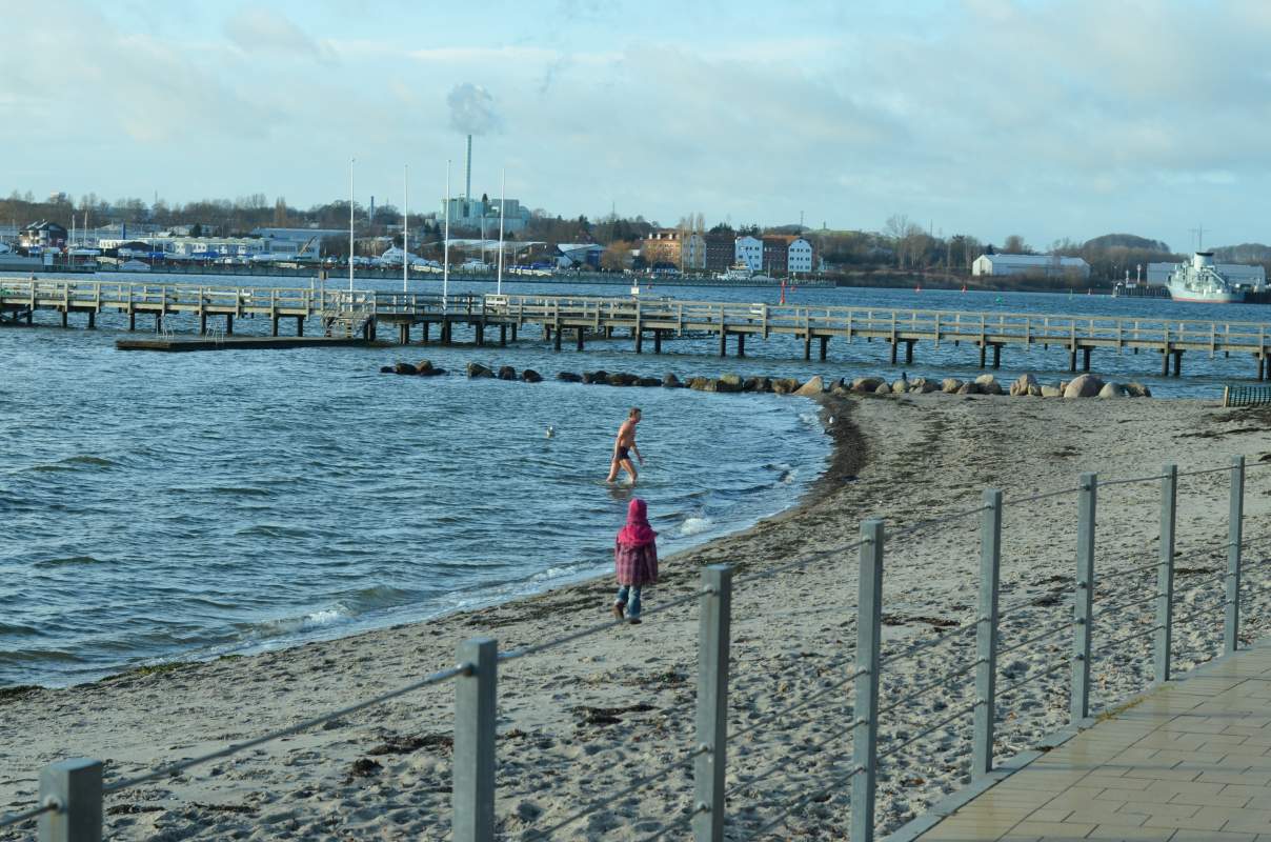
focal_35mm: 75
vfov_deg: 18.1
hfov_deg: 27.0
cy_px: 421
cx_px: 636
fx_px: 2642
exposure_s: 1/160
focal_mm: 50
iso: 100
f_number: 6.3
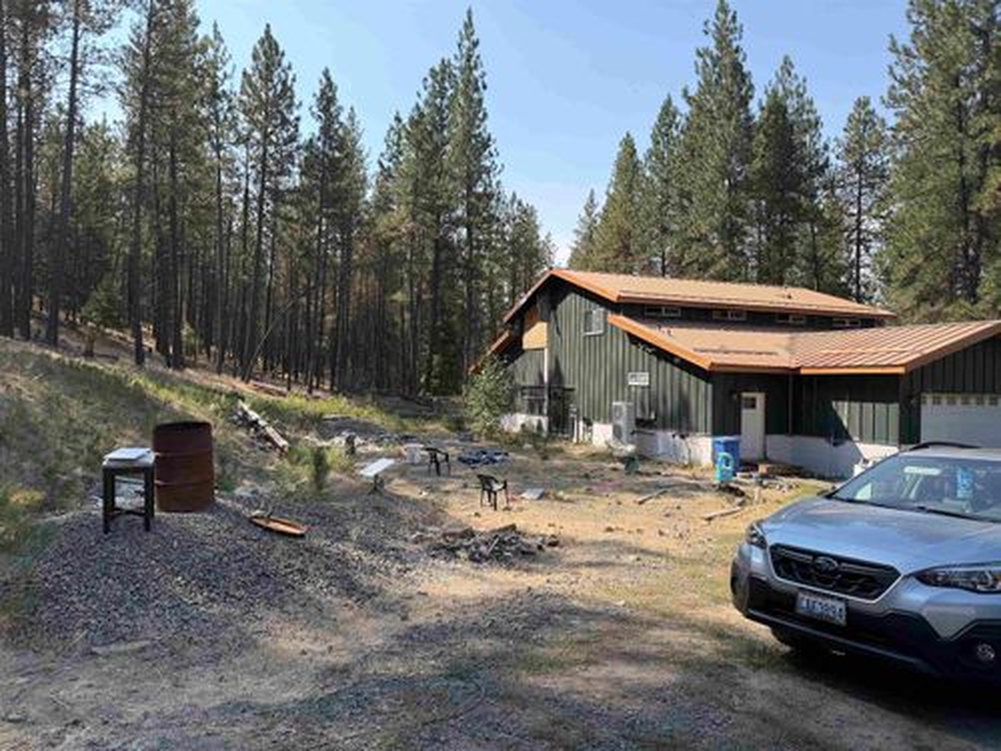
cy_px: 376
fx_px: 694
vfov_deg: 56.8
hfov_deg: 71.6
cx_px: 500
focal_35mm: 24
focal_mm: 6.76
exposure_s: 1/2801
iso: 100
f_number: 1.78
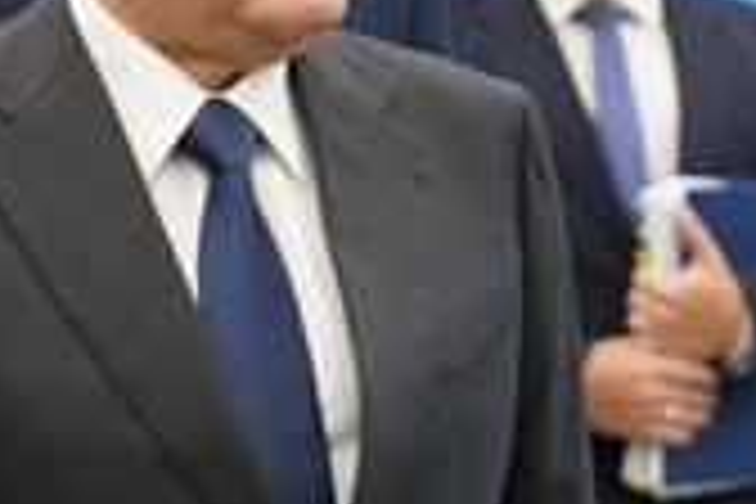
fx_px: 4725
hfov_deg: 8.9
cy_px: 378
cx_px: -369
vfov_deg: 6.1
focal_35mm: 225
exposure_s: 1/320
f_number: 2.8
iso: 1600
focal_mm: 42
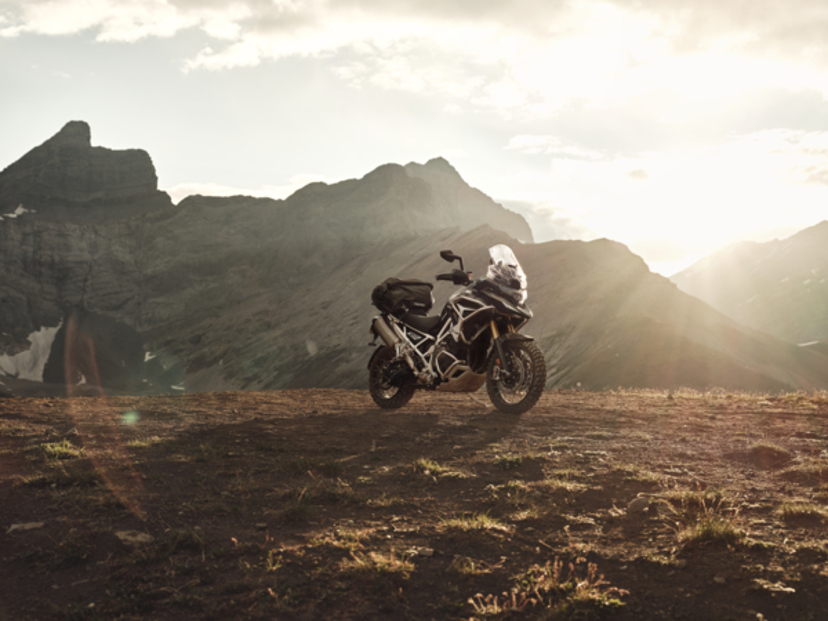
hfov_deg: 42.1
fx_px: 1076
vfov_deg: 32.2
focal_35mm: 45
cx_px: 414
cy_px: 310
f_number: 5.6
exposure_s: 1/160
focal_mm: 57.5
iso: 125
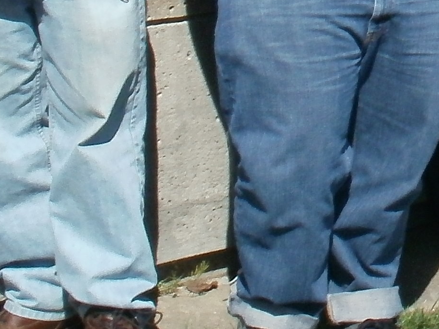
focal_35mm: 168
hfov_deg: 11.0
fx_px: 2130
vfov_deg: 8.5
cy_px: -282
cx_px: 777
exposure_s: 1/500
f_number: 5.6
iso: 100
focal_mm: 6.3
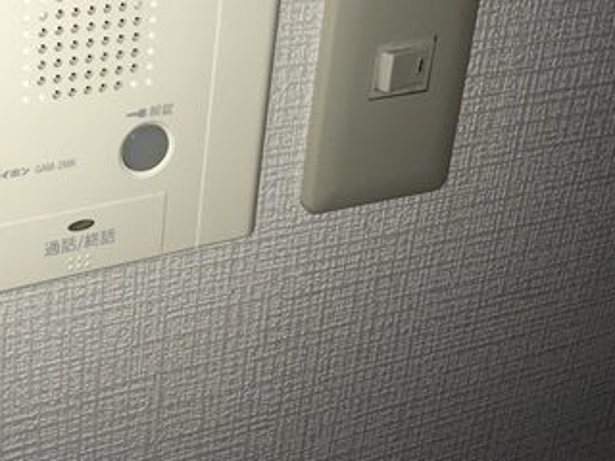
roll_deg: -1.9
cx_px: 58
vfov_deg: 24.4
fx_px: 1030
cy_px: 27
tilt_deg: -21.5
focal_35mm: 58
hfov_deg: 31.6
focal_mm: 4.15
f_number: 2.2
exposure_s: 1/72
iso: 25
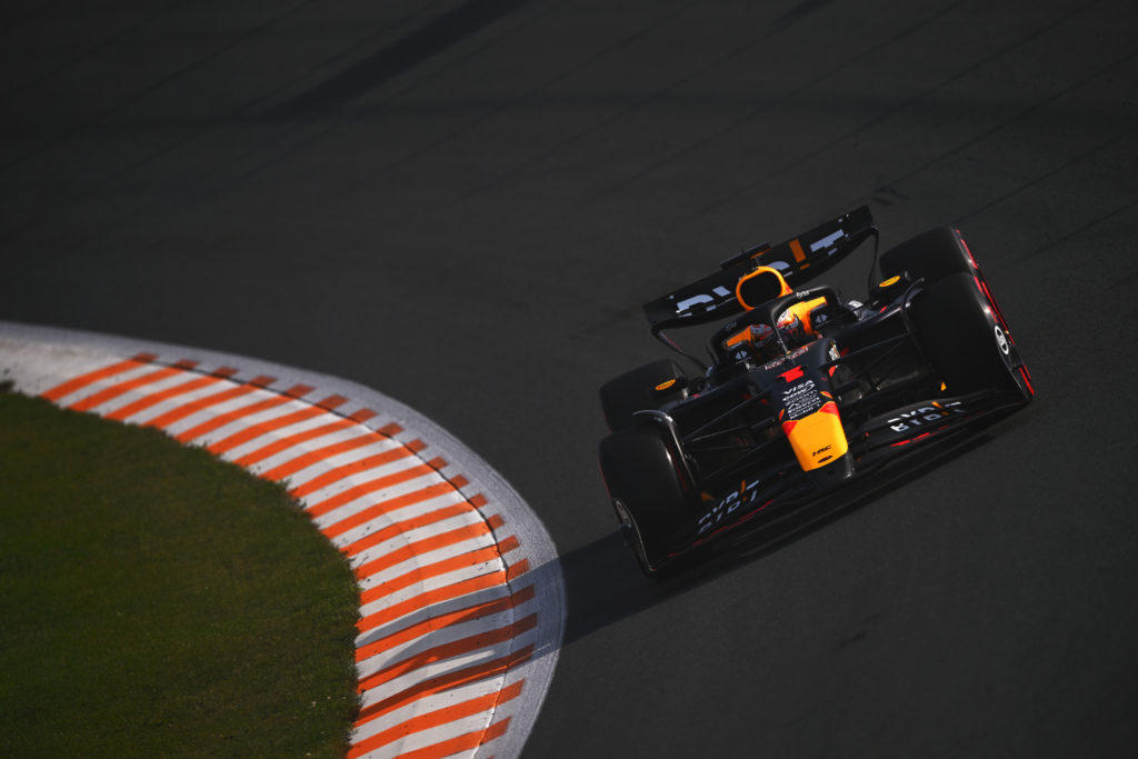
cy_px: 380
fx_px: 12645
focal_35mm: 400
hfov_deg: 5.2
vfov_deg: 3.4
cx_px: 569
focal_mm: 400
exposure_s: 1/4000
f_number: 4
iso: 160
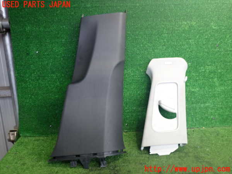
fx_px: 201
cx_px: 116
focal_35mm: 30
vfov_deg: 46.8
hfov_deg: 60.0
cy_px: 87
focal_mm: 5.4
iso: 250
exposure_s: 1/30
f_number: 2.3
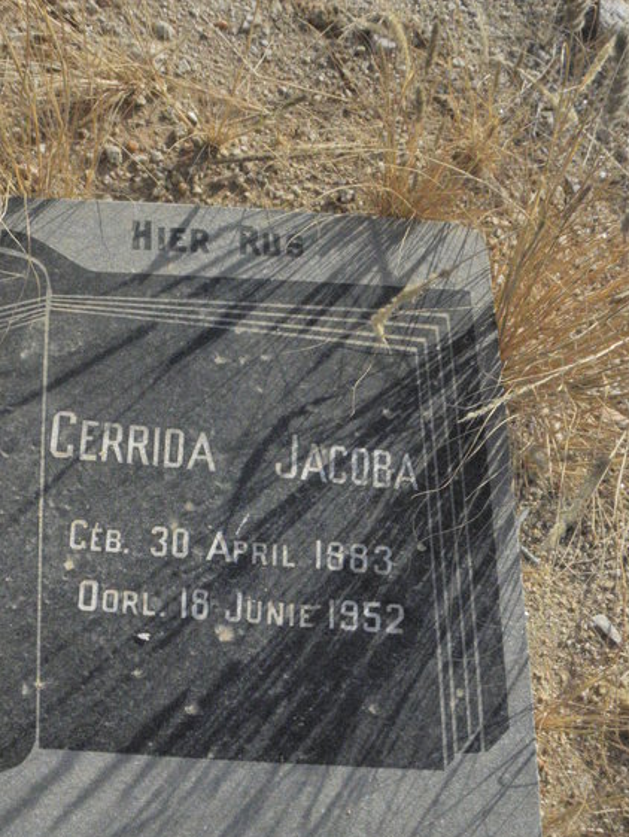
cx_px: 233
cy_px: 499
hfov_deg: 38.4
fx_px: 896
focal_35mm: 37
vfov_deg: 49.8
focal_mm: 4.6
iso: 200
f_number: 6.3
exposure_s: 1/1000
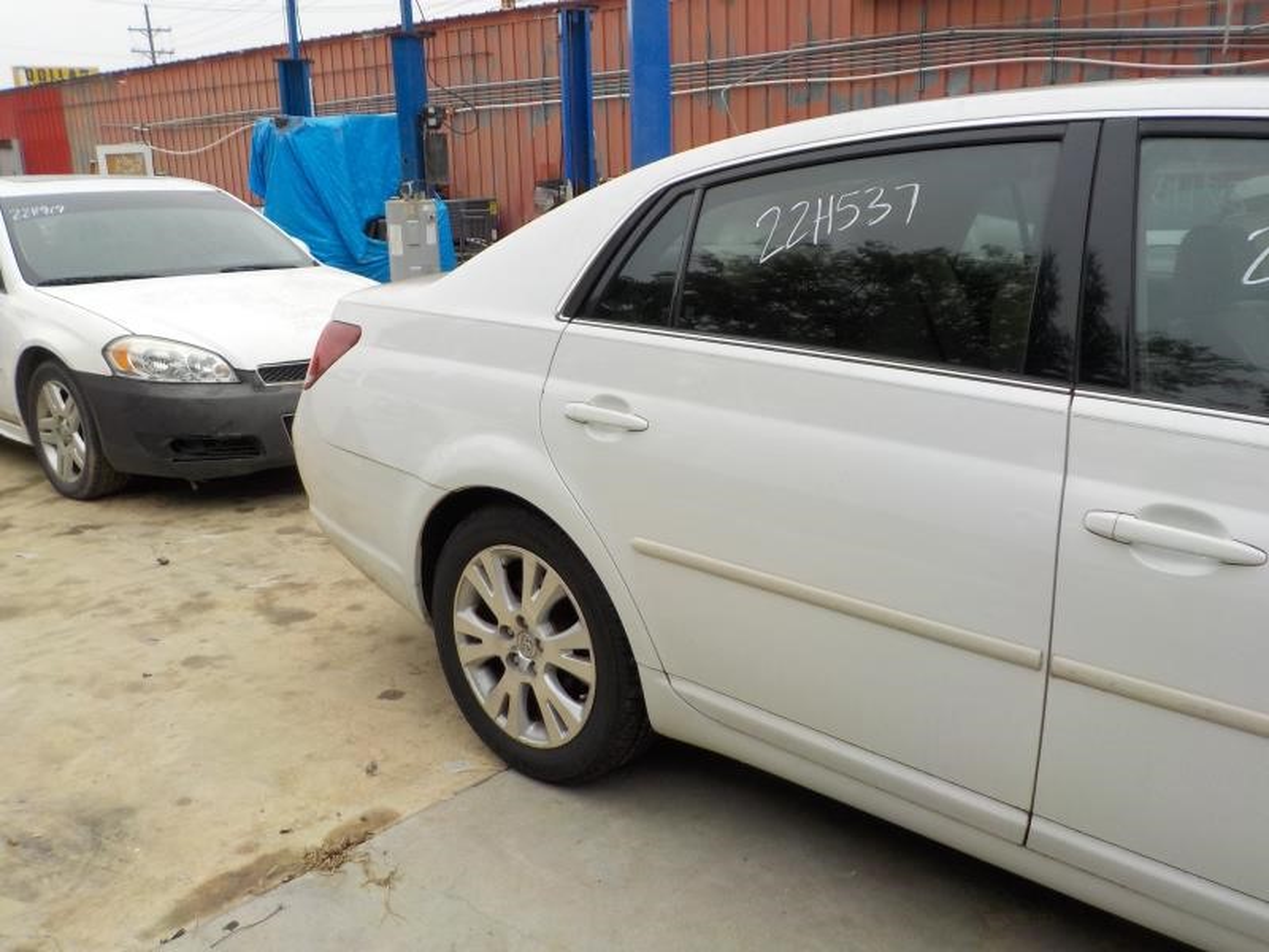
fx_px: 1100
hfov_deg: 60.0
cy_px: 476
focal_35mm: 30
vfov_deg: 46.8
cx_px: 634
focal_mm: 4.1
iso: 125
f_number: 3.3
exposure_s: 1/400
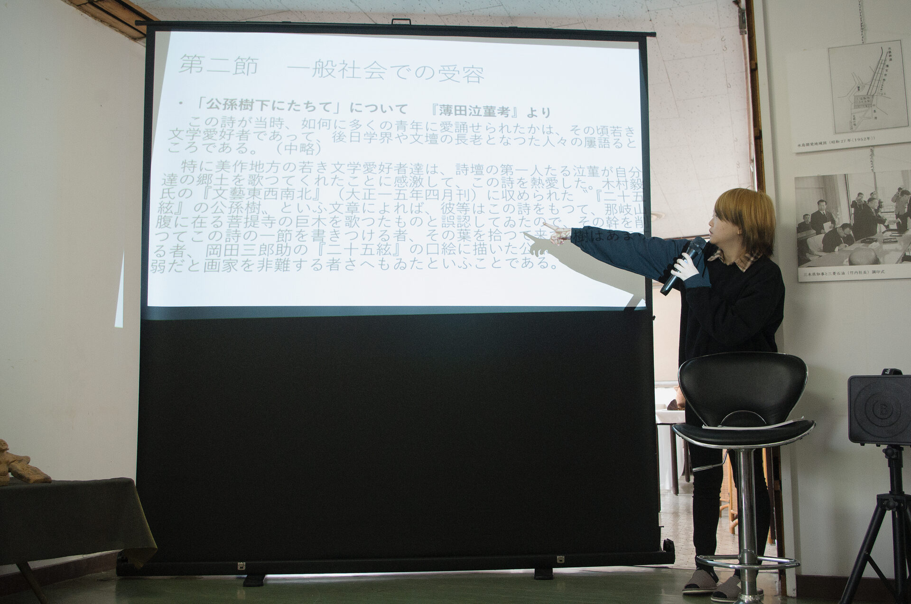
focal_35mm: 34
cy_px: 302
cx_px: 456
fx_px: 859
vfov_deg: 38.7
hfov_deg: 55.9
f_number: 5.6
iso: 2000
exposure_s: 1/100
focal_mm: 23.13
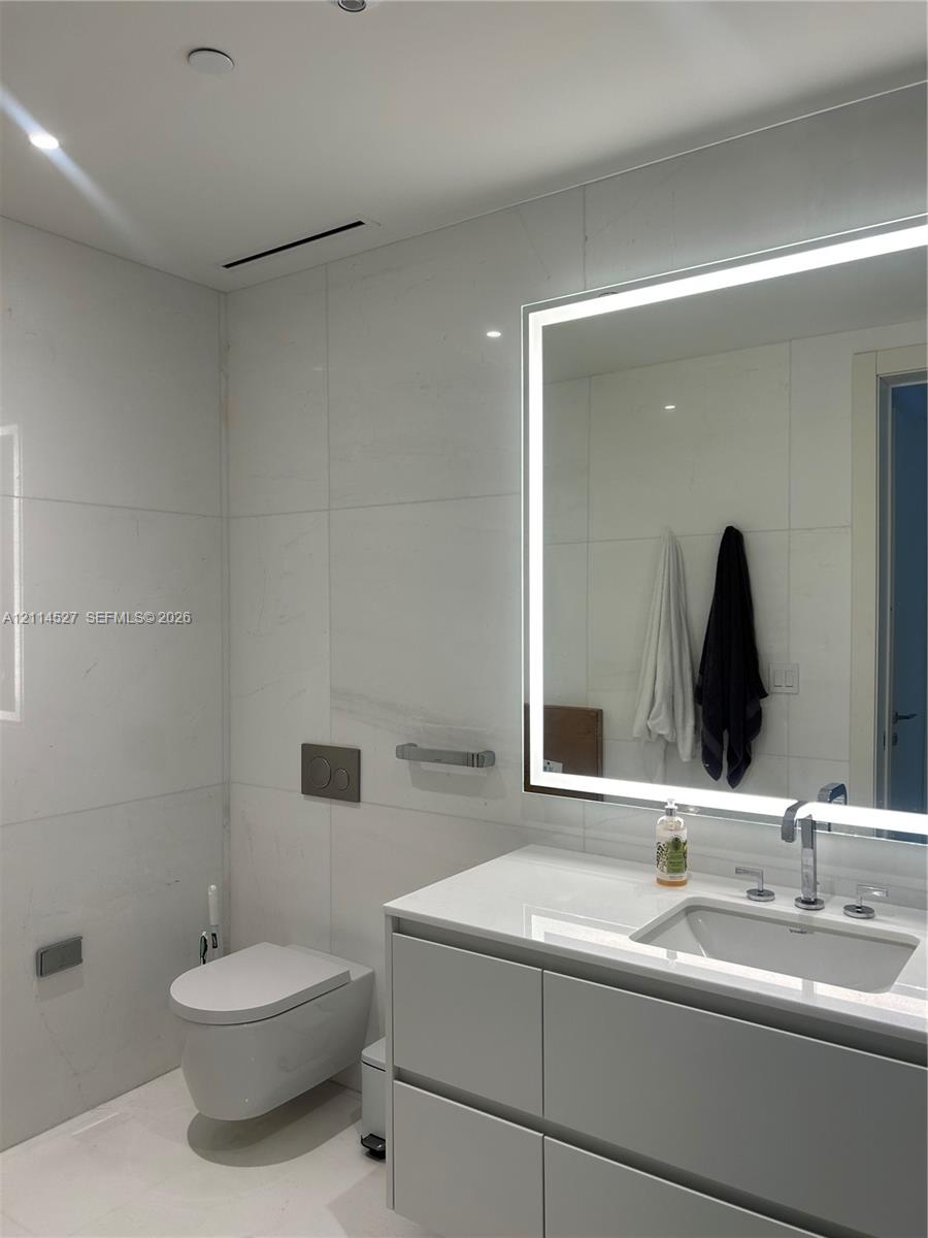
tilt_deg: -1.0
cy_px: 619
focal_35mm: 26
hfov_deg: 53.1
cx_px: 464
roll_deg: -0.2
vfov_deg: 67.3
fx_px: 929
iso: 40
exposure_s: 1/167
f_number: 1.5
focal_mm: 5.7
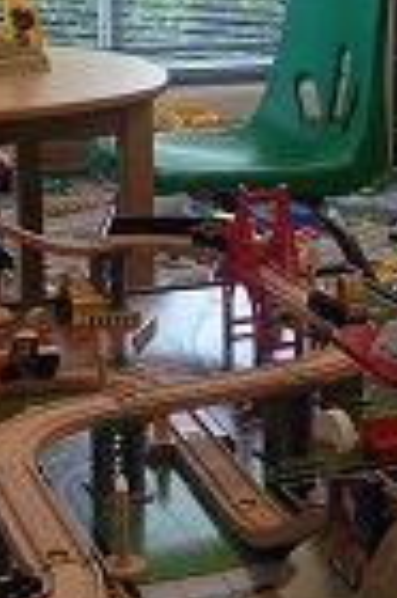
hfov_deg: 13.9
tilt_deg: -11.4
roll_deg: +0.1
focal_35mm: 98
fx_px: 1625
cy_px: 205
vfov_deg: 20.8
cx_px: 290
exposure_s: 1/120
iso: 80
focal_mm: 4.12
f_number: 2.4
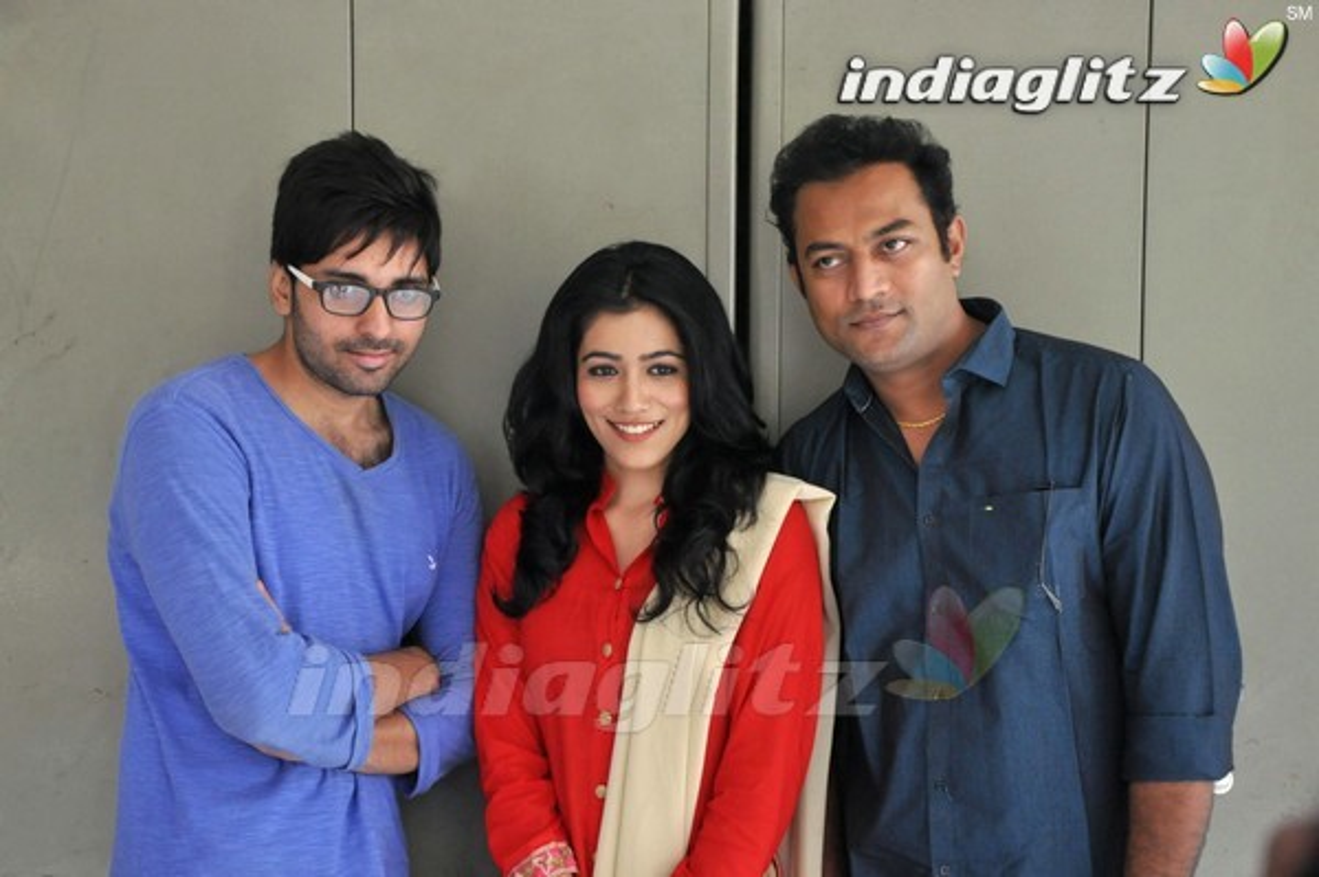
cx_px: 660
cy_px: 438
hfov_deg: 35.1
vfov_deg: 23.7
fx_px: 2087
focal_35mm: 57
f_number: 6.3
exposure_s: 1/125
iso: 1000
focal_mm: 38
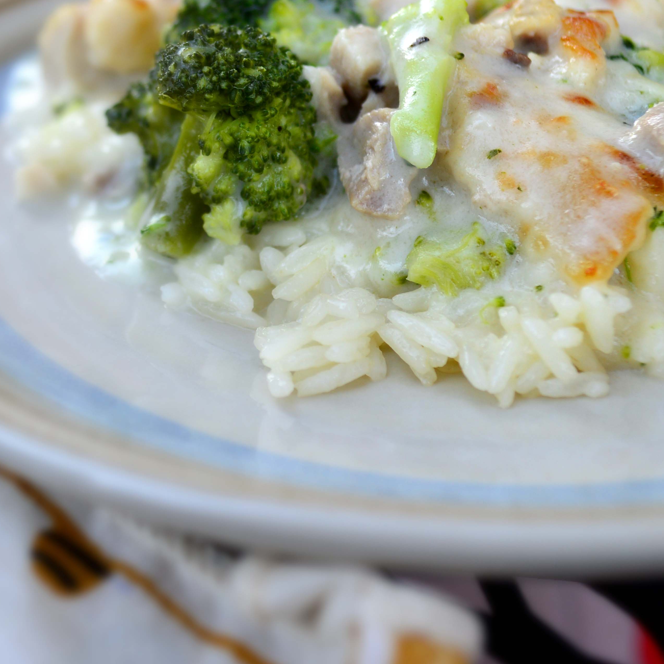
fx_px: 1563
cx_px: 221
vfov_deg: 23.8
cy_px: 202
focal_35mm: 72
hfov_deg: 23.9
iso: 100
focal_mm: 24
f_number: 4
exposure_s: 1/40
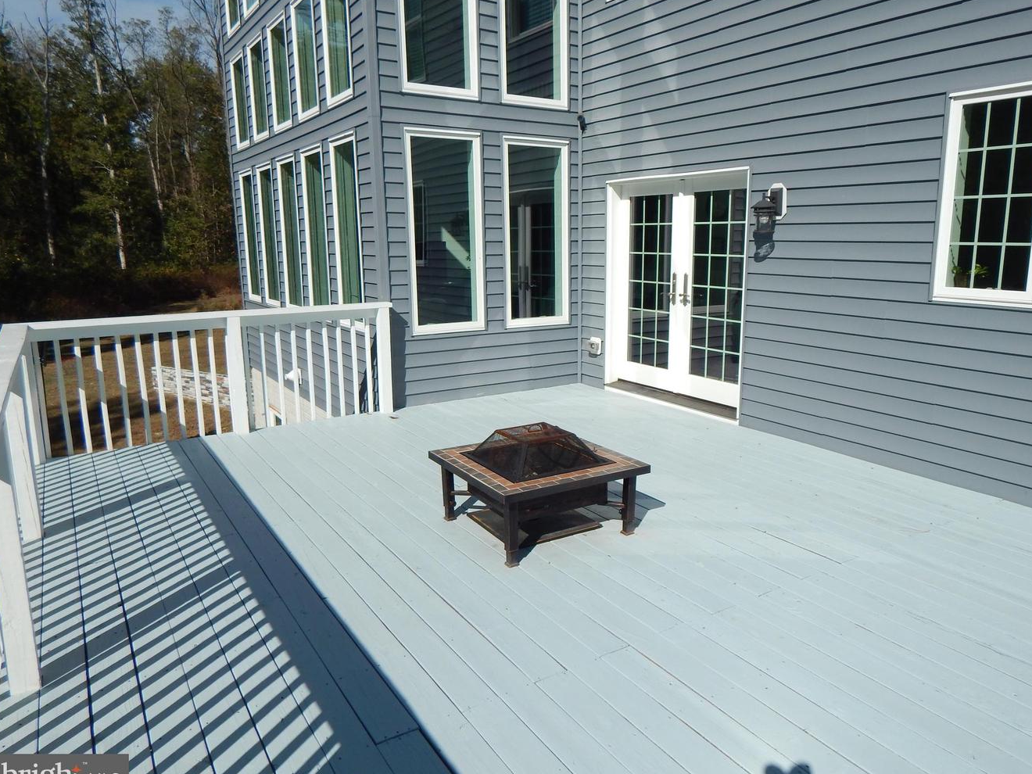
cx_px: 554
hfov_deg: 71.5
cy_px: 377
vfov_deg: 56.8
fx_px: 716
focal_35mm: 24
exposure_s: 1/800
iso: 125
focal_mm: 4
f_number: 6
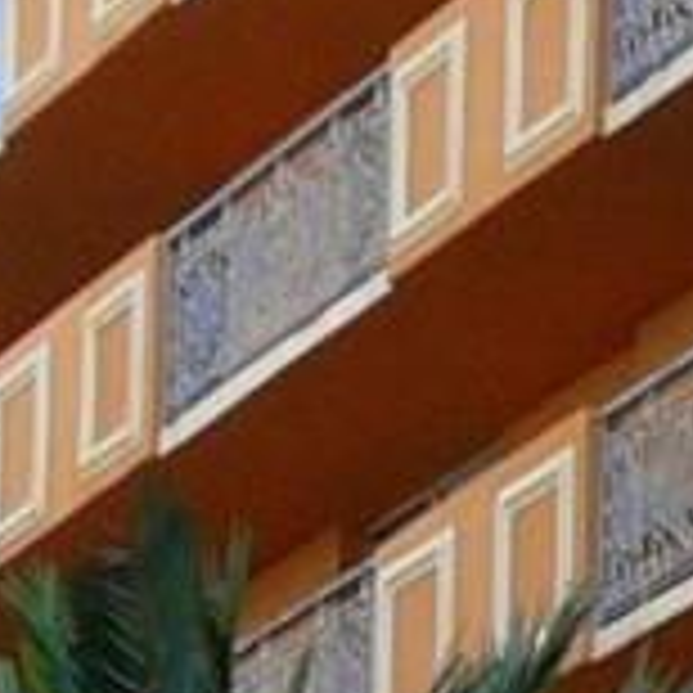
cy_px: 1732
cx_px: 576
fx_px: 7271
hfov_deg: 5.5
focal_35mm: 321
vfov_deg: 5.3
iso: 80
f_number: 2.8
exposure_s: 1/400
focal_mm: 5.2
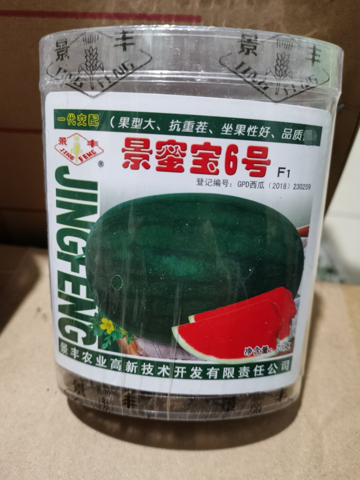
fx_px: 374
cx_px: 180
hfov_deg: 51.3
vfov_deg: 65.3
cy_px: 240
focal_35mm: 27
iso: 640
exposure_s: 1/25
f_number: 1.8
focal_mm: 5.58
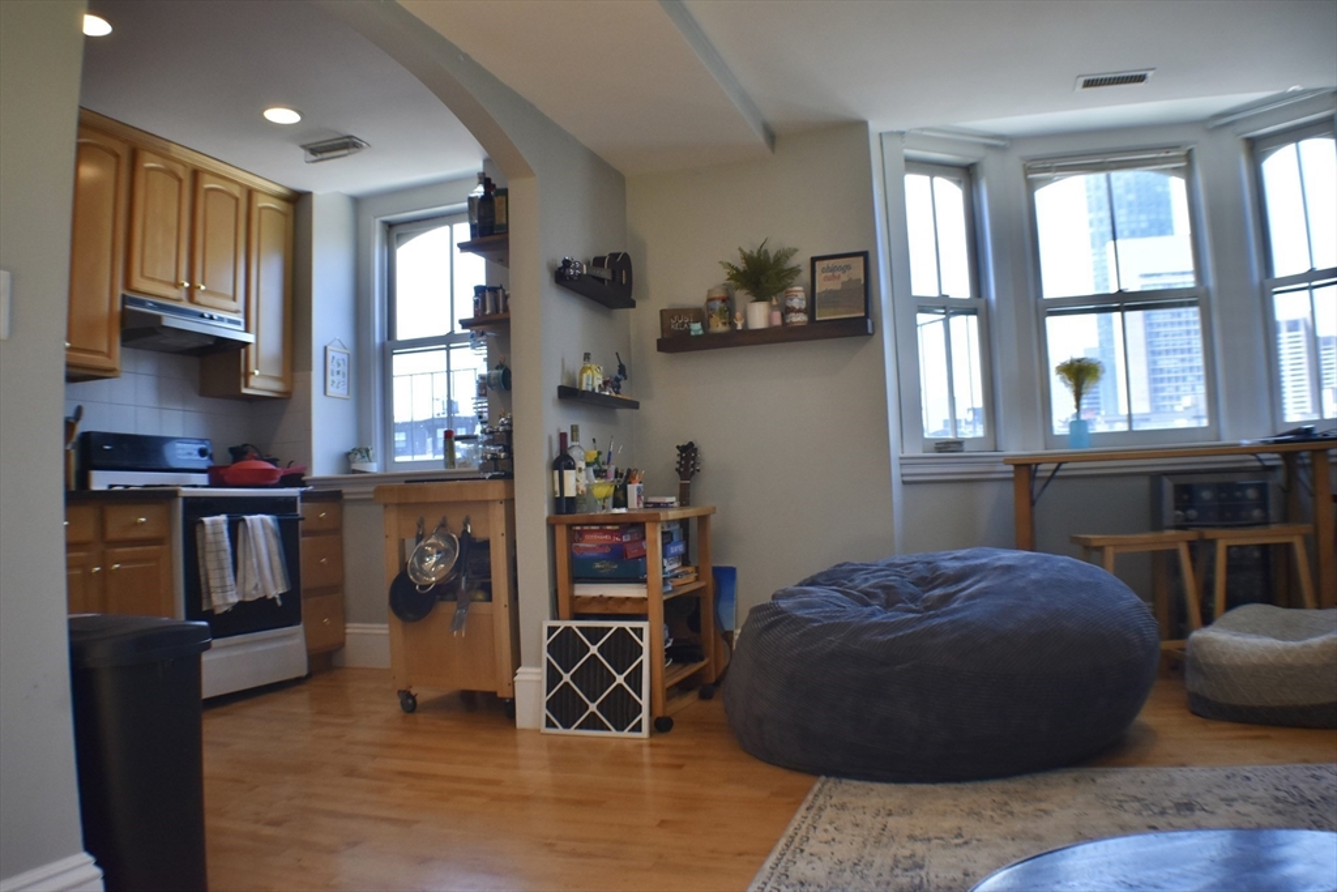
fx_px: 1281
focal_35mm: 34
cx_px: 668
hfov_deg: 55.1
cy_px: 446
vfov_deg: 38.4
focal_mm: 23
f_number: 3.8
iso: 640
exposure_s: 1/250
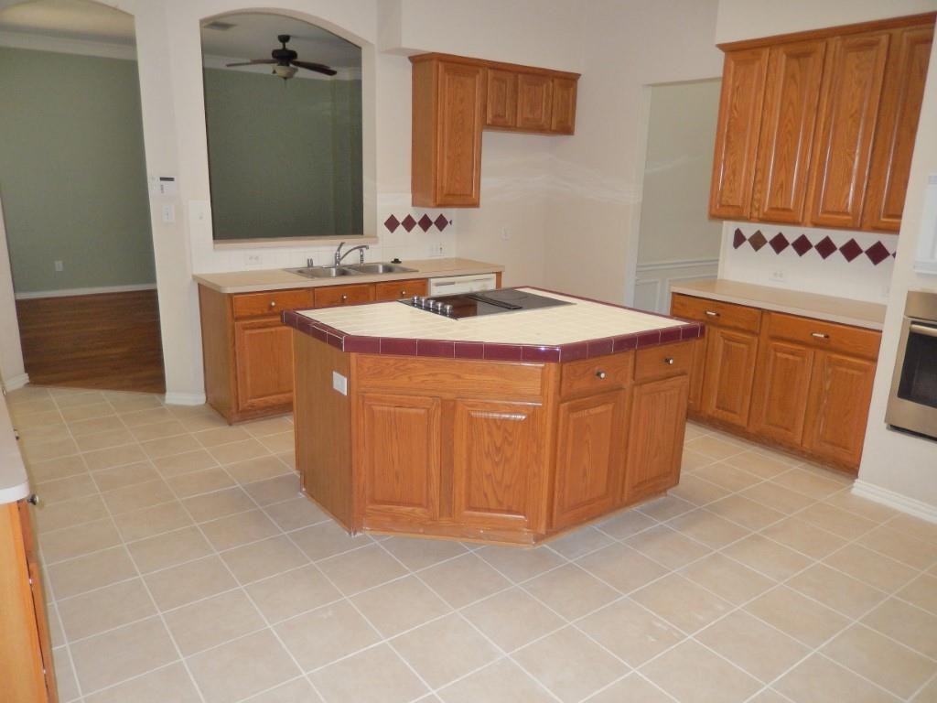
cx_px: 468
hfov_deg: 69.4
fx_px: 677
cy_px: 352
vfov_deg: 54.9
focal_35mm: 25
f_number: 3.4
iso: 280
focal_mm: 4.5
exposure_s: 1/30
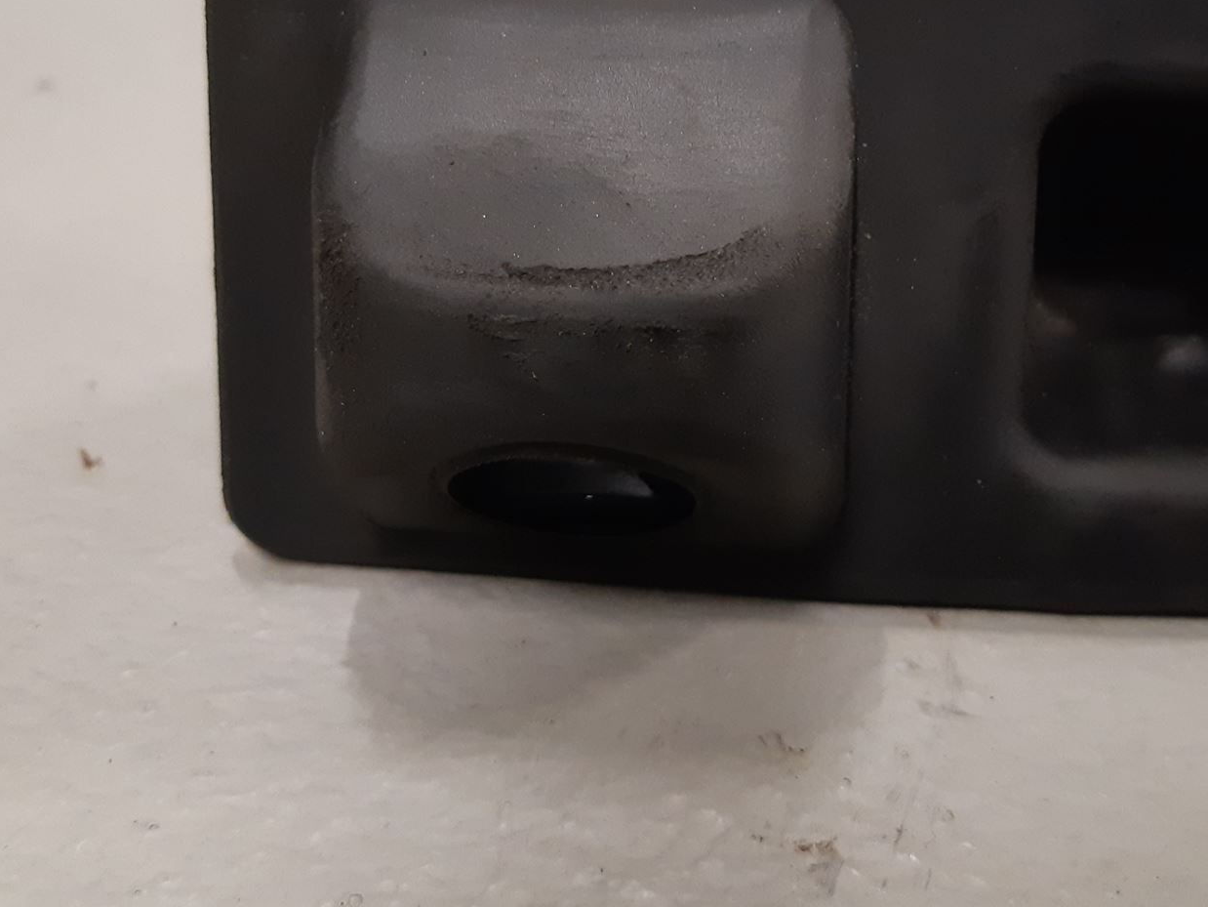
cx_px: 669
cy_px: 212
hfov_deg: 43.8
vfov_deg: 32.9
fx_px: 1501
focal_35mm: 43
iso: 250
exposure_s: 1/50
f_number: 1.7
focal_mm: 3.93
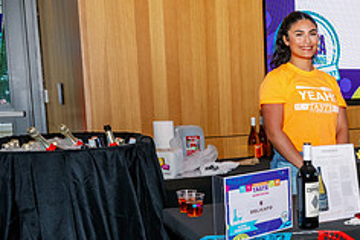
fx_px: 590
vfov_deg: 22.9
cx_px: 406
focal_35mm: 59
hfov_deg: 30.1
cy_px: 161
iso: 1250
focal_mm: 24
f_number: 8
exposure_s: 1/200
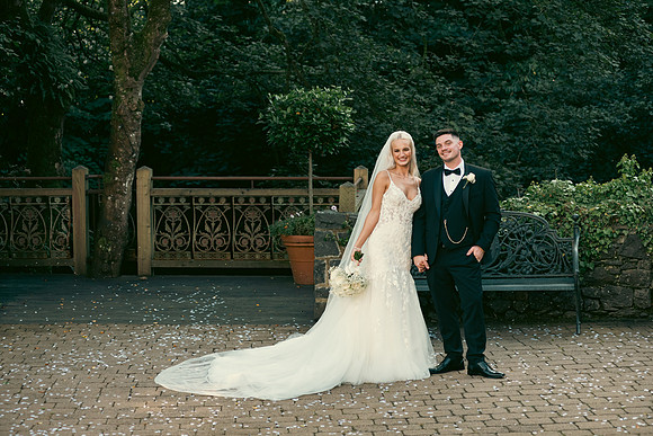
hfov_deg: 25.4
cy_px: 218
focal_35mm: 80
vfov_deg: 17.1
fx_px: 1451
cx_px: 326
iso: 200
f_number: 3.5
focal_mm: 80
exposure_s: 1/200
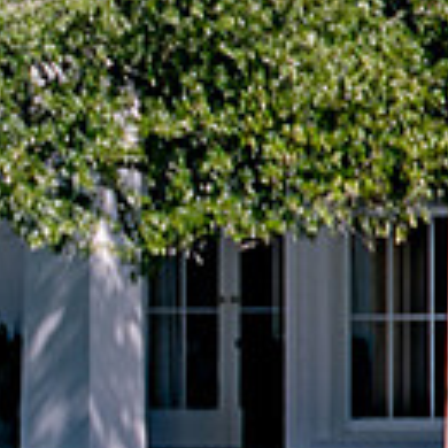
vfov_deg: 1.1
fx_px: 22446
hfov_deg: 1.1
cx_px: -647
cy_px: 507
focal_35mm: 1533
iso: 100
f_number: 4
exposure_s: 1/1000
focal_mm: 200
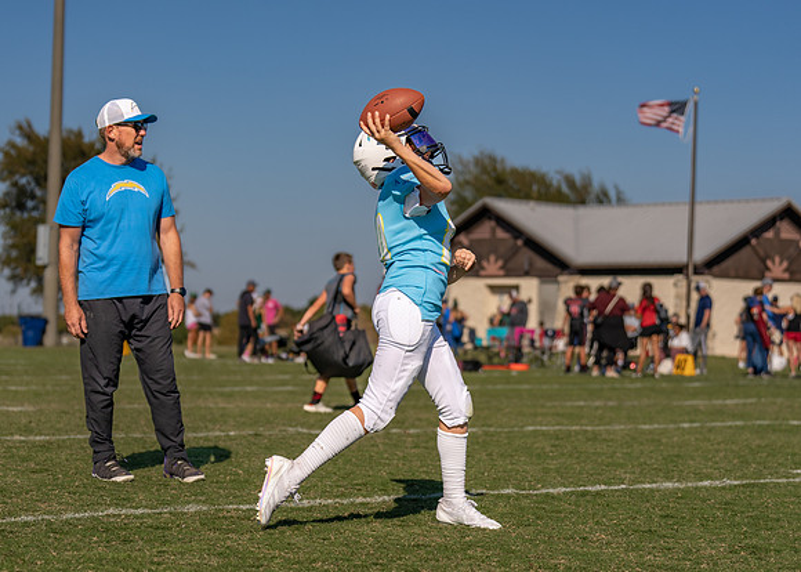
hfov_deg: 22.5
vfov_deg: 16.1
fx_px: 2016
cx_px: 345
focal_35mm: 89
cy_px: 284
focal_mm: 70
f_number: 2.8
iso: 100
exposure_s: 1/5000
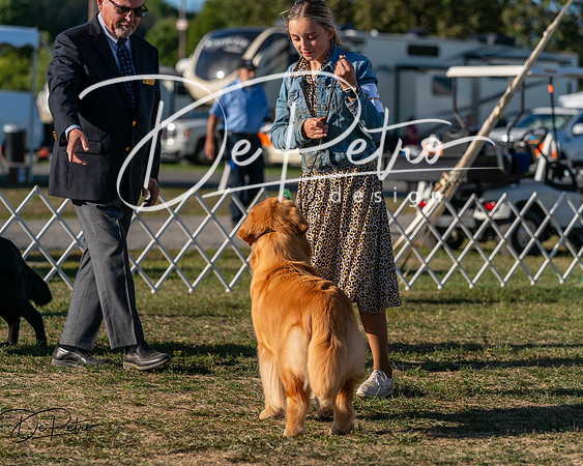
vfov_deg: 10.5
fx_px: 2545
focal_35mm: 148
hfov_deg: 13.1
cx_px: 292
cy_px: 233
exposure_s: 1/1250
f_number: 4.5
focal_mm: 131
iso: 125
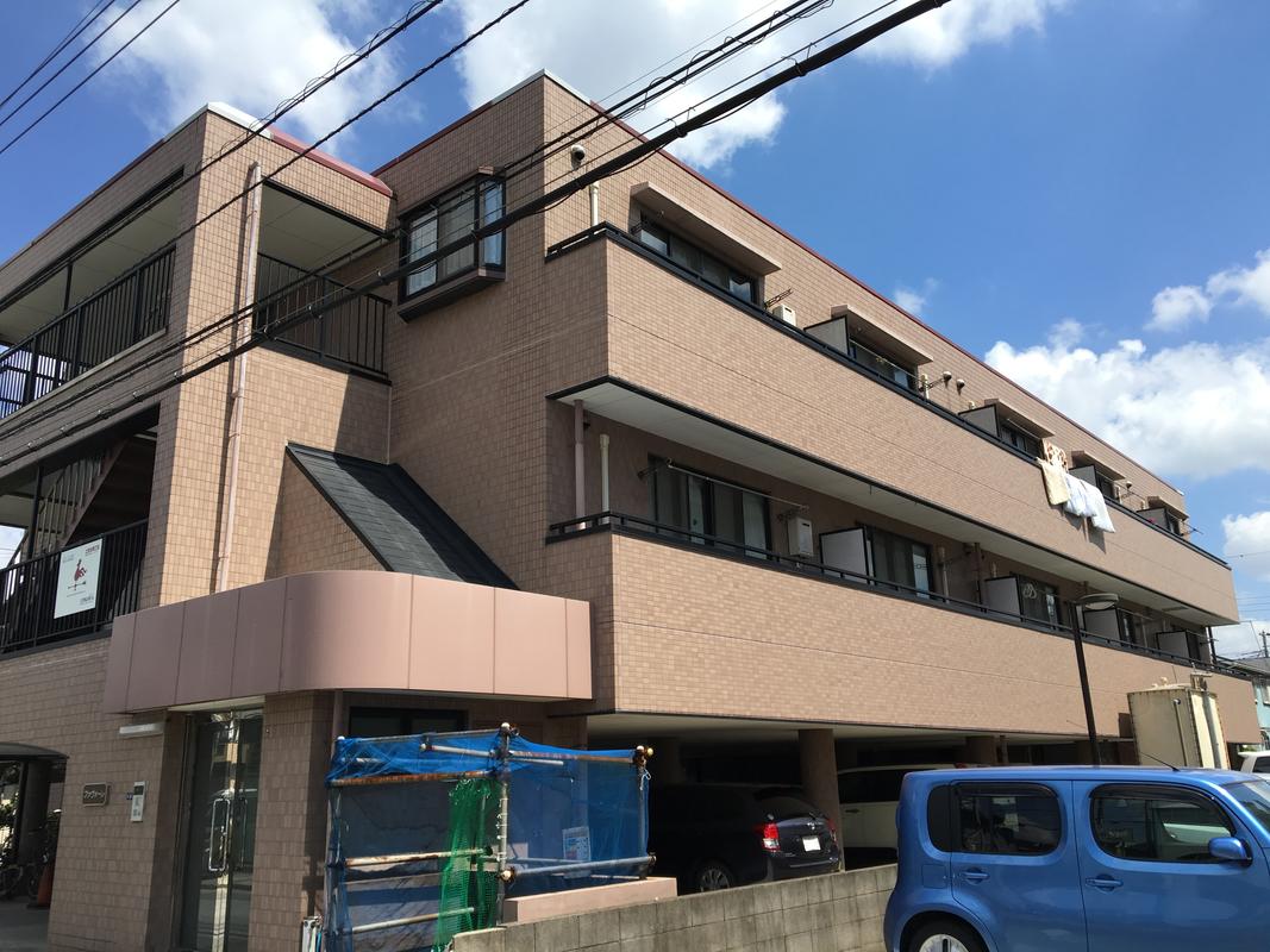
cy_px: 476
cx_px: 635
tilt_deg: +19.4
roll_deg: +1.0
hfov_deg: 61.7
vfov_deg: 48.2
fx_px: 1064
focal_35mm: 29
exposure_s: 1/1241
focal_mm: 4.15
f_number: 2.2
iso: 25
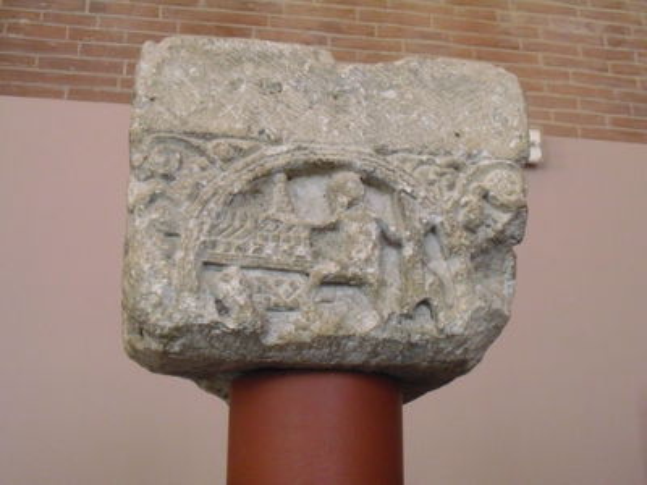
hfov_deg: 40.4
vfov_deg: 30.9
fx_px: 878
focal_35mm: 47
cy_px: 242
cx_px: 324
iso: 400
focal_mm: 7.91
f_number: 3.4
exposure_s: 1/25
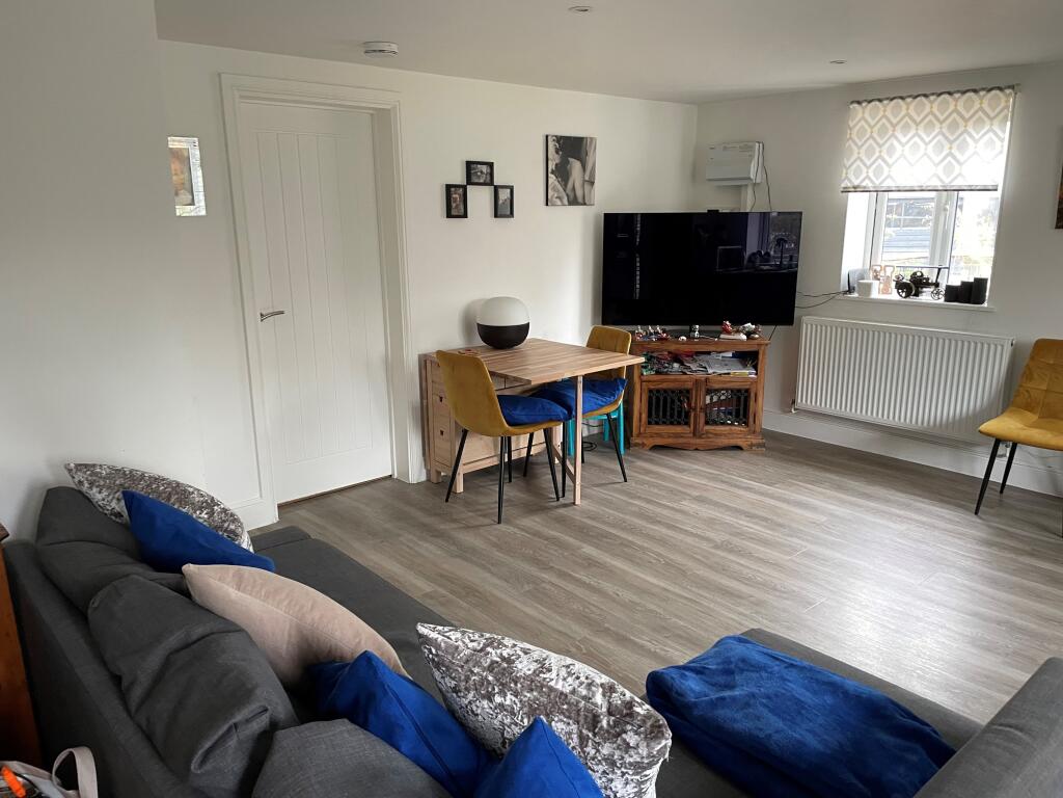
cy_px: 399
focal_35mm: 26
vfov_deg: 53.1
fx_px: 798
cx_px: 532
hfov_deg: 67.3
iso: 250
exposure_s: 1/60
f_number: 1.6
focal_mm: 4.2
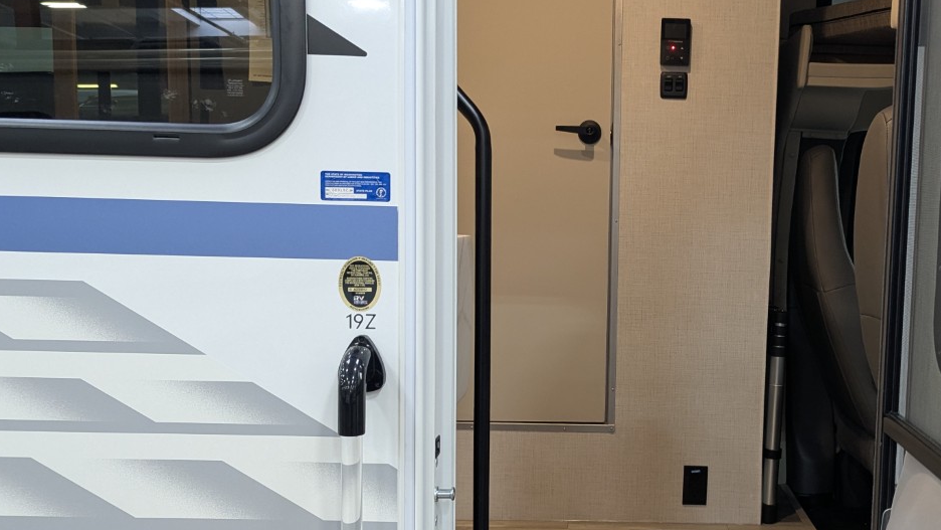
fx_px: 973
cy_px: 326
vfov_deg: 30.3
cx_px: 628
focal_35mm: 39
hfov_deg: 50.7
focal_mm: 6.81
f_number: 1.85
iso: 203
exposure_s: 1/60.8
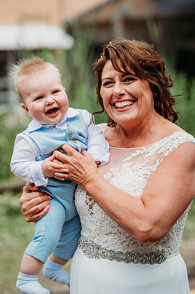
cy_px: 147
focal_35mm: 85
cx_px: 98
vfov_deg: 23.9
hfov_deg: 16.0
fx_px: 692
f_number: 2.5
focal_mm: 85
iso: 100
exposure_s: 1/2500
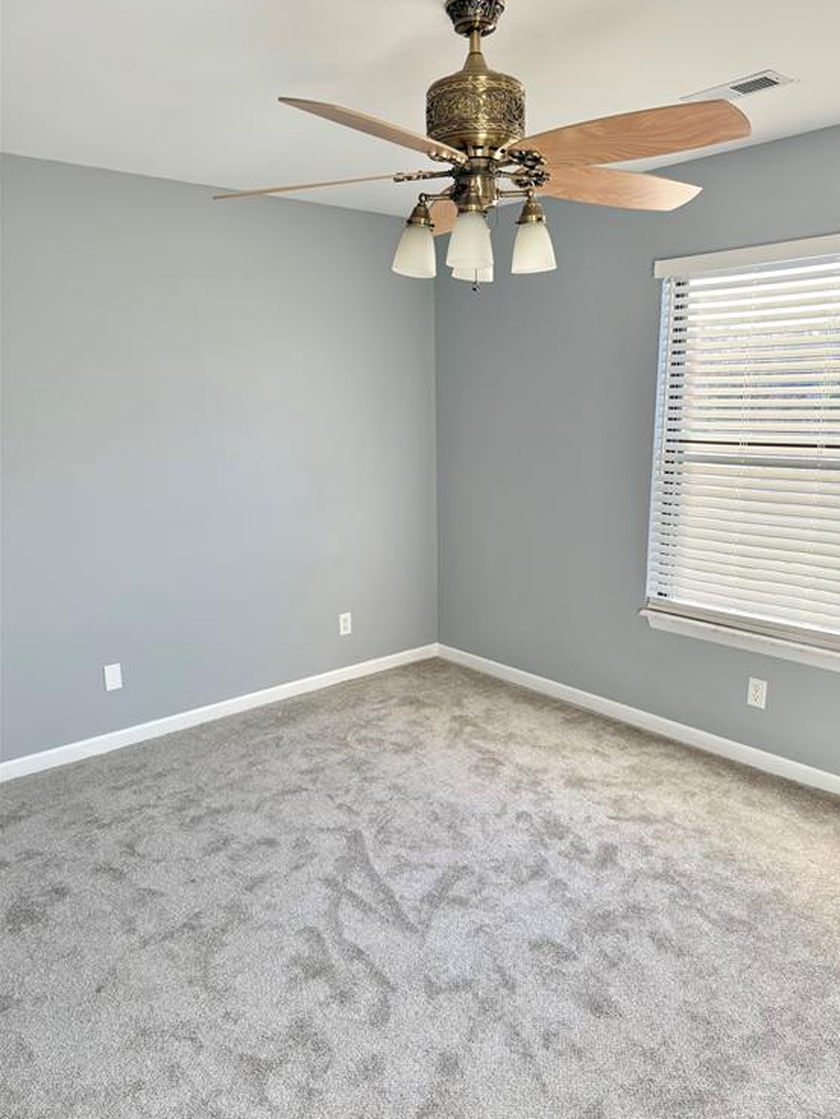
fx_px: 809
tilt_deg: -12.2
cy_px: 569
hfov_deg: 54.9
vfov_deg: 69.4
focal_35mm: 25
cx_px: 436
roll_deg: +0.6
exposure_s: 1/248
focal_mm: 6.76
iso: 100
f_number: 1.78
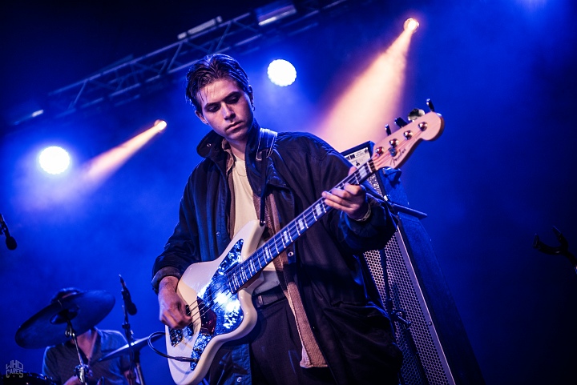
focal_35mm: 58
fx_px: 930
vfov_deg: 23.4
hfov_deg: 34.5
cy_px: 192
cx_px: 288
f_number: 2.8
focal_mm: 58
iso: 500
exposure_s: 1/125
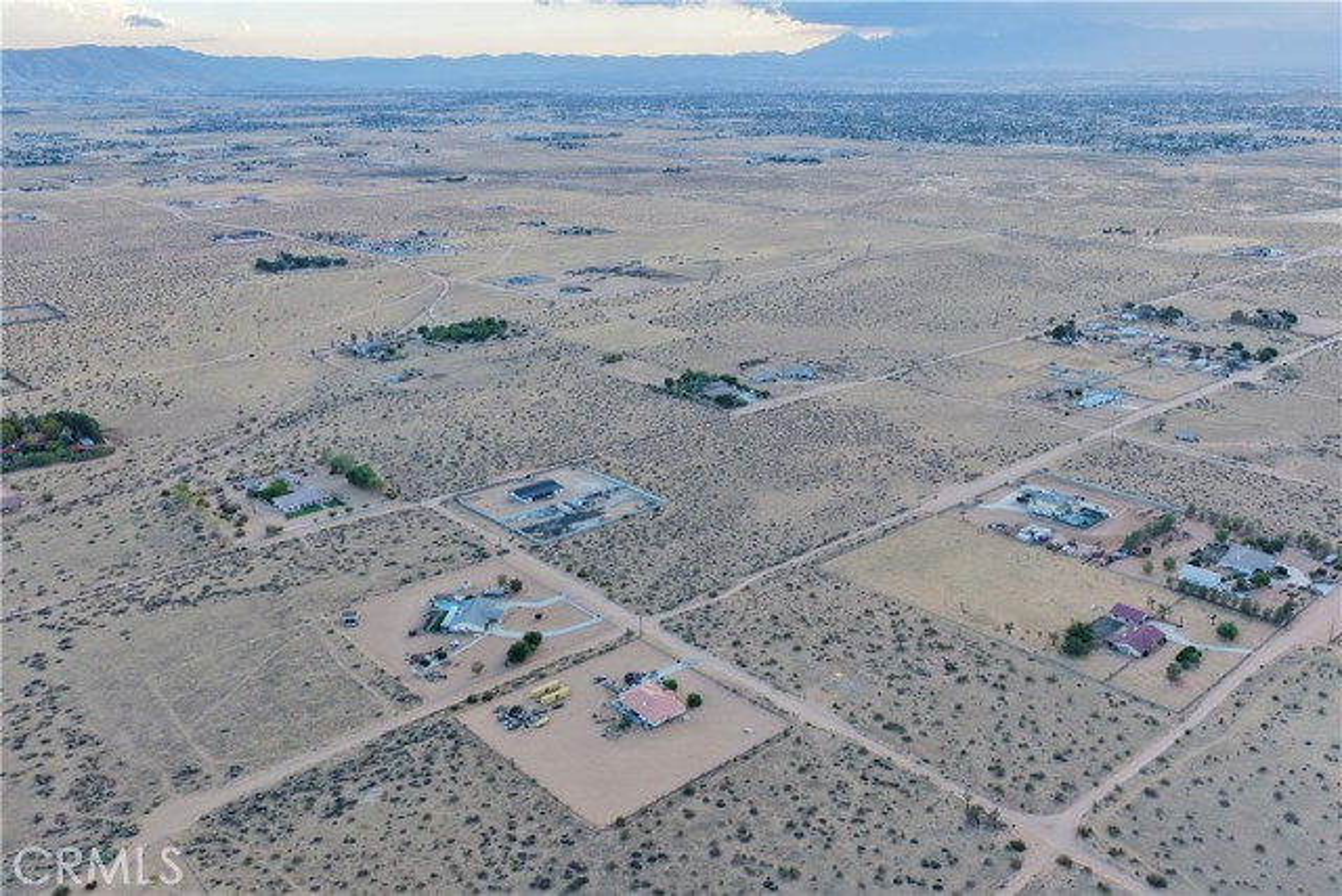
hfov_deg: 65.5
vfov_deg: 46.4
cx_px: 671
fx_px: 1044
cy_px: 448
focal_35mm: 28
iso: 320
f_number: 2.8
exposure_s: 1/320
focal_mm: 14.45
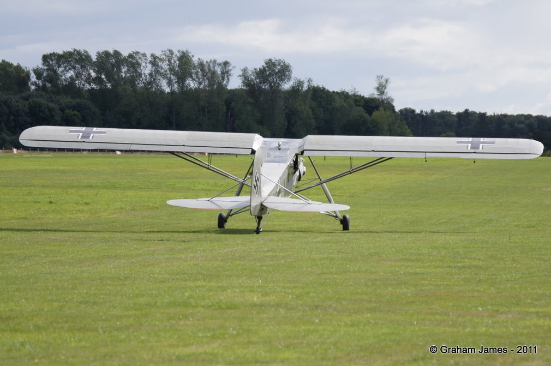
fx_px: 3440
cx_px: 276
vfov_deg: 6.1
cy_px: 183
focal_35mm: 225
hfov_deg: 9.2
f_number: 5.6
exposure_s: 1/1000
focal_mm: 150
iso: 200
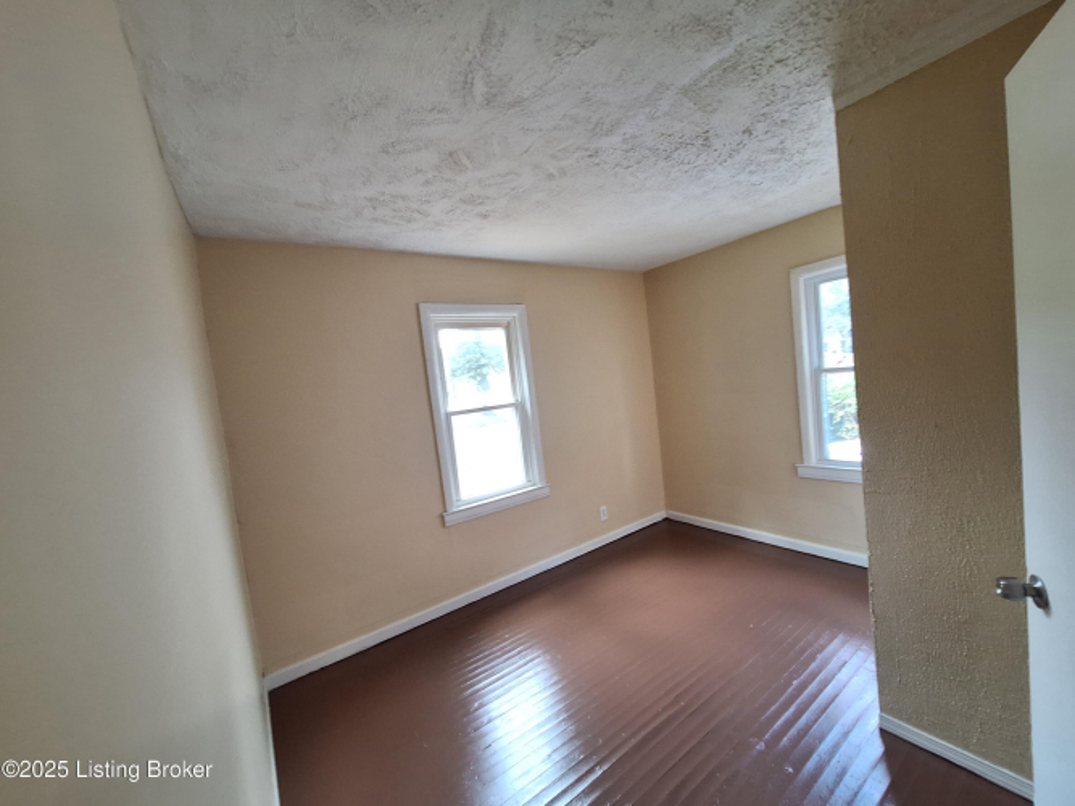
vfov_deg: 89.9
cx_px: 538
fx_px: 404
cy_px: 403
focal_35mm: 13
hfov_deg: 106.2
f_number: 2.2
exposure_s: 1/40
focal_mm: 1.74
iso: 80
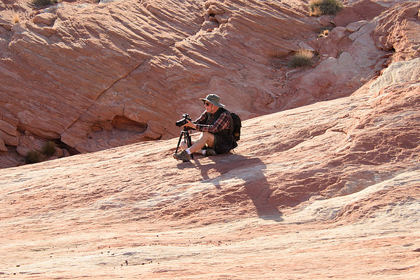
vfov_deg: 16.6
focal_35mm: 82
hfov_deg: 24.6
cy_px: 140
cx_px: 210
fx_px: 963
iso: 200
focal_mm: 55
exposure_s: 1/40
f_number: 11
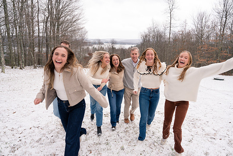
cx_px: 116
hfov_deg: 73.7
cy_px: 78
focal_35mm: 24
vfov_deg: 53.2
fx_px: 155
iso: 400
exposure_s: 1/250
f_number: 6.3
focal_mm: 24
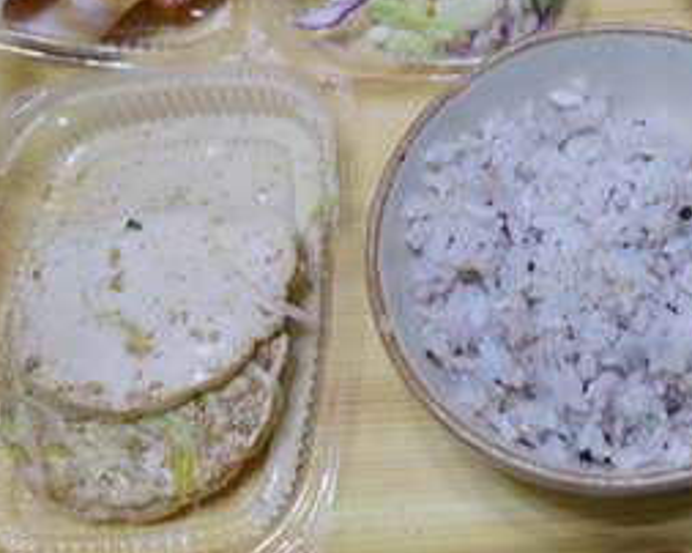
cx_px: 629
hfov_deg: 34.0
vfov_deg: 28.7
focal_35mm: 52
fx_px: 1064
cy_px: 136
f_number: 1.8
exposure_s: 1/30
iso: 200
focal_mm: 10.4
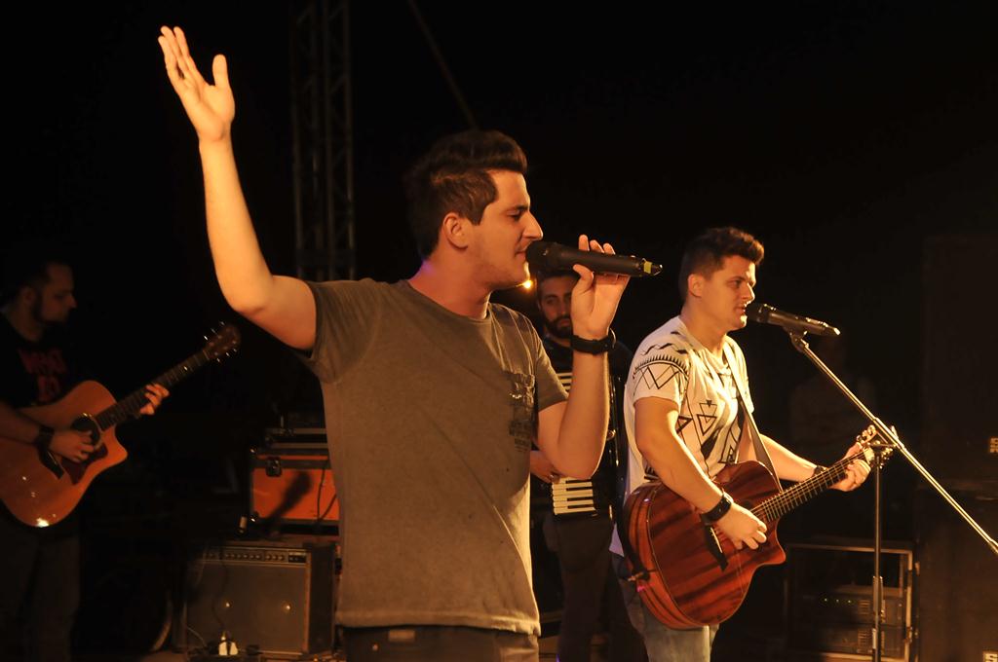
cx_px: 499
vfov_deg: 19.7
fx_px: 1910
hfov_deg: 29.3
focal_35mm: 69
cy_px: 331
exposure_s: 1/125
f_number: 5.3
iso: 800
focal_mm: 46
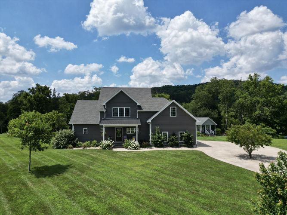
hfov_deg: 71.6
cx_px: 144
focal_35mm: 24
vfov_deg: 56.8
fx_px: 199
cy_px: 108
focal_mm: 6.72
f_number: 1.7
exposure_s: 1/4000
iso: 120
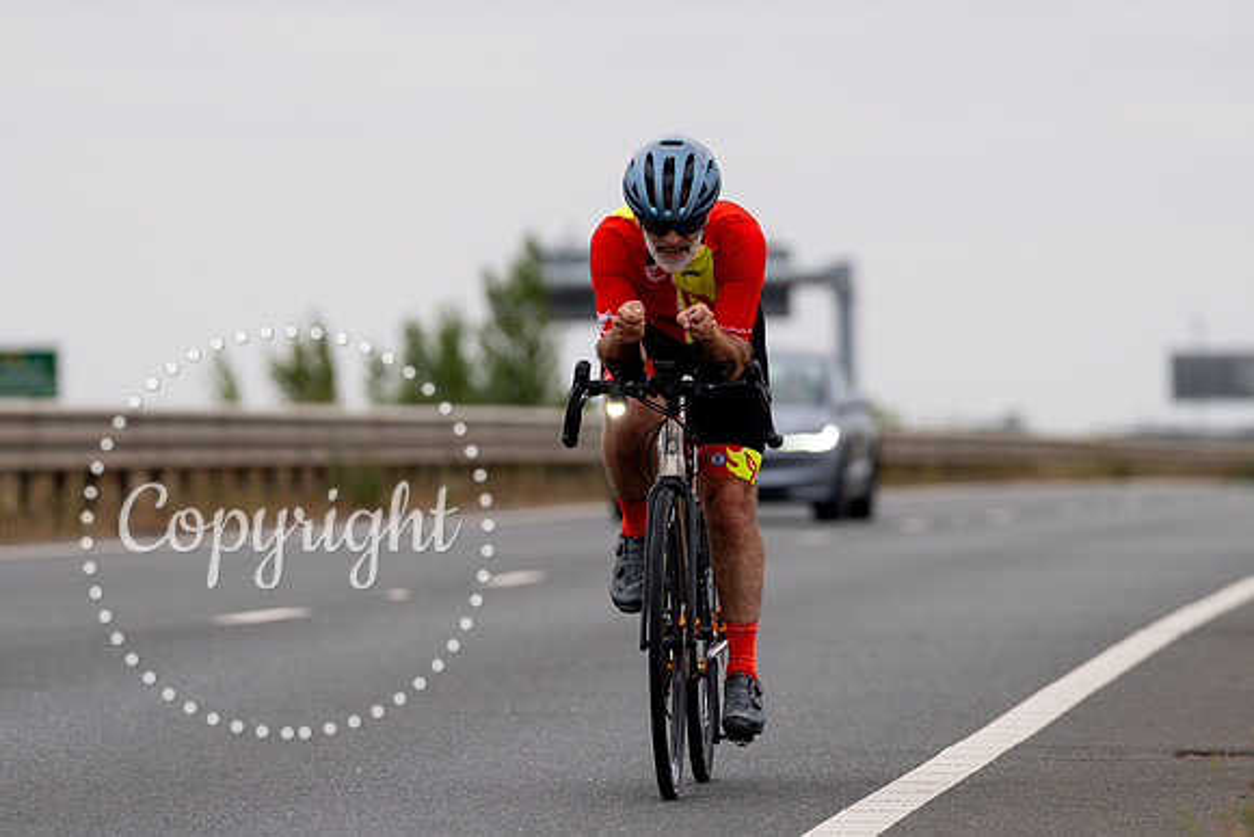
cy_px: 514
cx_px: 717
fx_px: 10021
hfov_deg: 7.2
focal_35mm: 288
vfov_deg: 4.8
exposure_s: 1/800
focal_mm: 200
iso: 100
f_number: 3.5
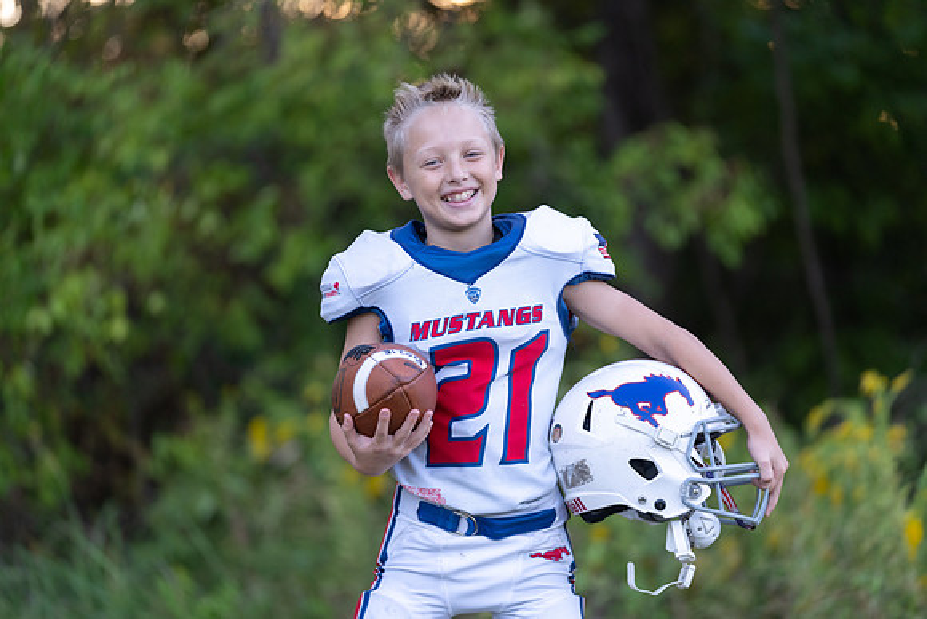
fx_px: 3760
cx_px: 464
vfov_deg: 9.4
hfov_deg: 14.1
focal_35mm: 146
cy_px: 310
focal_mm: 146
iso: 400
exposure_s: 1/320
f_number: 2.8
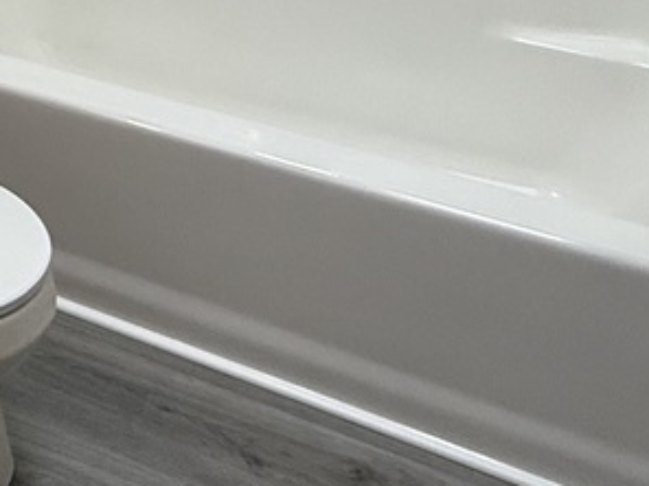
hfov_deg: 24.3
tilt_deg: -11.4
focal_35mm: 68
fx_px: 1275
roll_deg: +0.5
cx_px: -232
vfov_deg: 18.8
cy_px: -263
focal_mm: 2.22
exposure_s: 1/120
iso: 200
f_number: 2.2
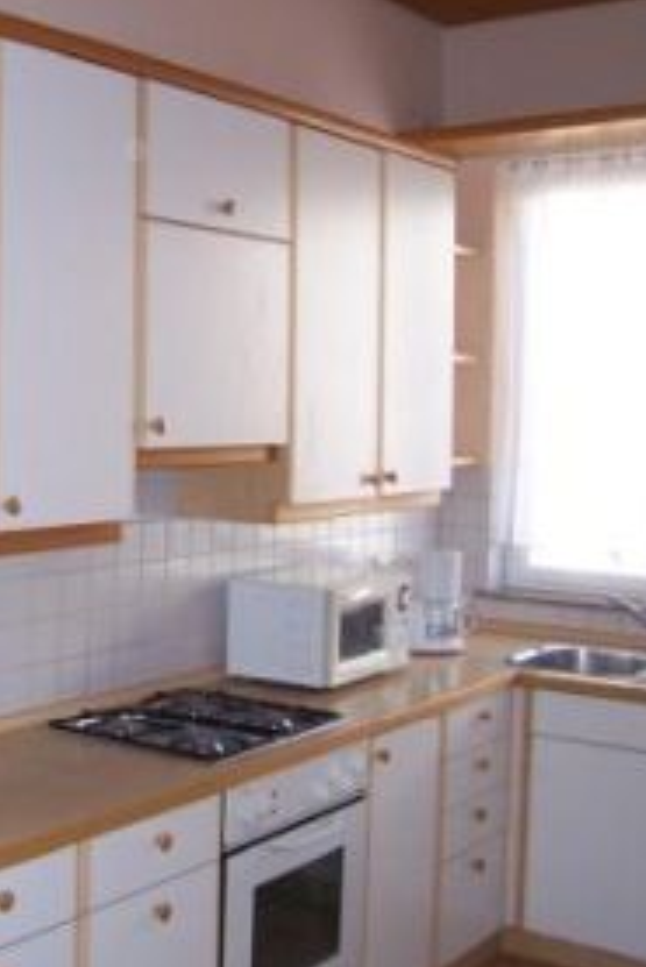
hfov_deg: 25.8
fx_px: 1371
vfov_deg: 38.9
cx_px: 77
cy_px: 461
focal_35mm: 51
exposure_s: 1/60
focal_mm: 5.6
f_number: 2.7
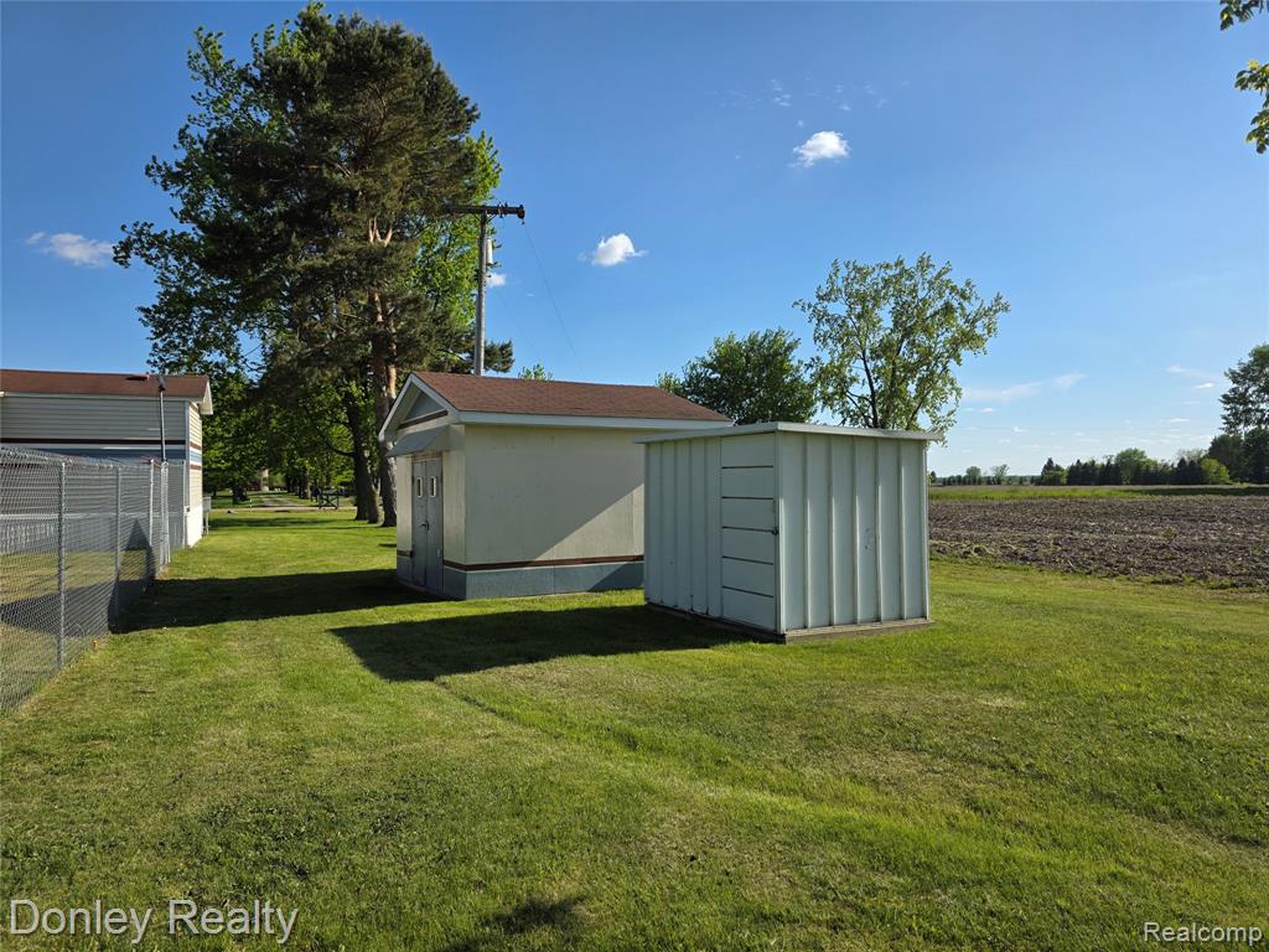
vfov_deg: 58.9
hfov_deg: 73.9
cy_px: 476
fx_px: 843
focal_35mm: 23
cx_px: 634
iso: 80
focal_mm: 6.3
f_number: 1.7
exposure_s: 1/6809
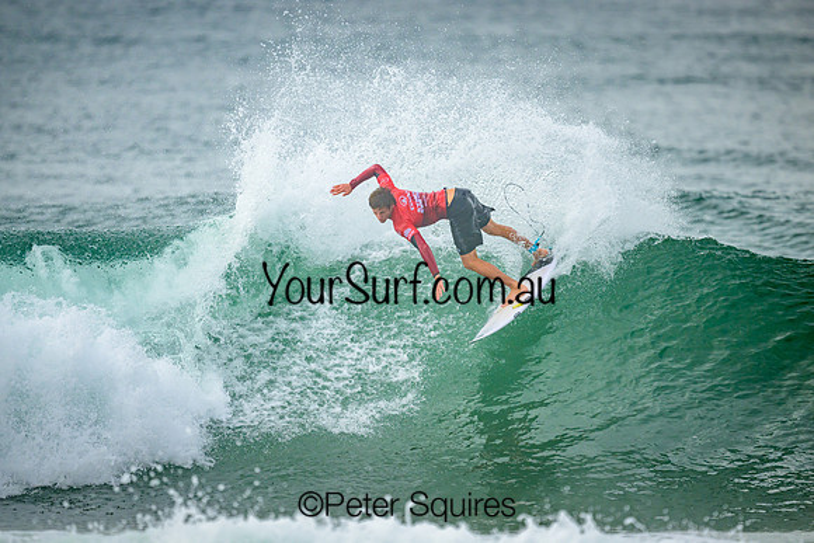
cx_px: 407
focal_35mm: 800
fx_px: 18092
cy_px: 272
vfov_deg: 1.7
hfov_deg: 2.6
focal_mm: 800
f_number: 6.3
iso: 360
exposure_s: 1/2000
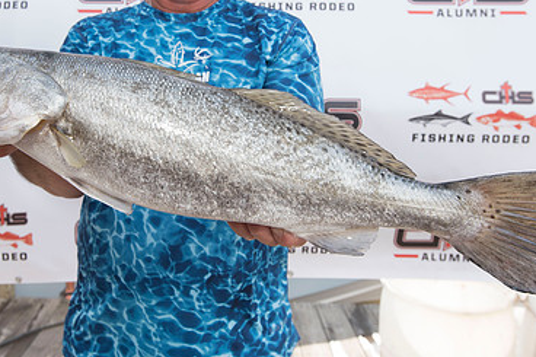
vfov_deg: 32.2
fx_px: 610
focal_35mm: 41
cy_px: 103
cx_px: 197
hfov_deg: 46.9
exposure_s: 1/320
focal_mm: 26
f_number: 7.1
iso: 250
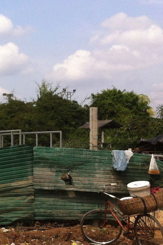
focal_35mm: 91
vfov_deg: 22.4
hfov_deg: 14.3
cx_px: -63
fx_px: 618
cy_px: 126
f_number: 2.8
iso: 80
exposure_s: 1/1312
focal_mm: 3.85
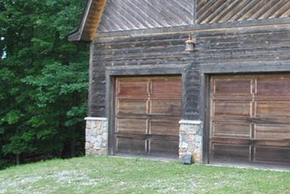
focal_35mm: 80
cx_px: 375
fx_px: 645
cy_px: 72
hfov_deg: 22.7
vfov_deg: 17.1
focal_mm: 20
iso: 200
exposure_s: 1/100
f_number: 5
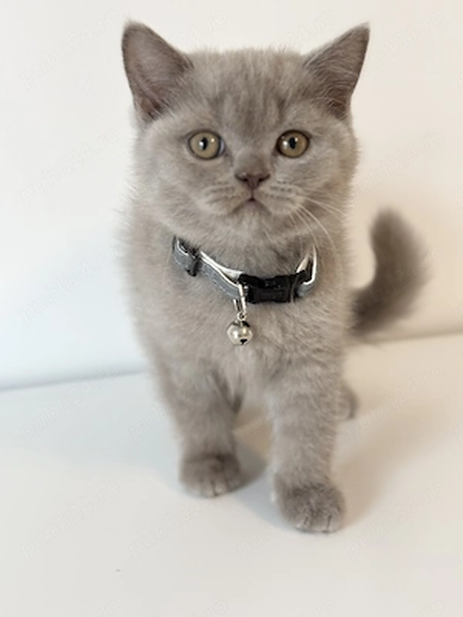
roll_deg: +0.5
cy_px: 308
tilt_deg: -17.0
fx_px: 927
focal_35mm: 52
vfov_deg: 36.8
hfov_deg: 28.0
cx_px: 232
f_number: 1.6
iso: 80
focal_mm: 5.96
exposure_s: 1/60
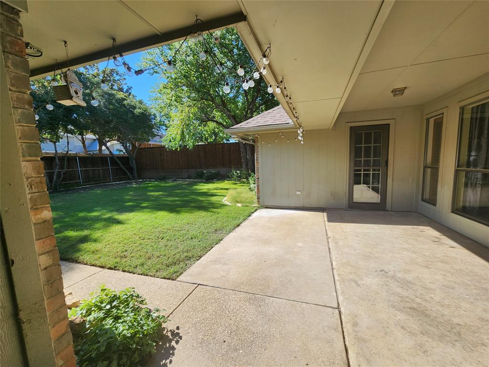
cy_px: 184
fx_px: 184
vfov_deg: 89.9
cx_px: 244
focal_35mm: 13
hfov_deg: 106.2
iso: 50
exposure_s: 1/922
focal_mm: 2.2
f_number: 2.2
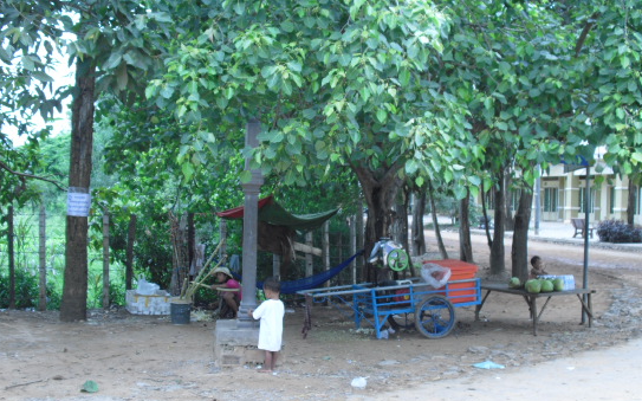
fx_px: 787
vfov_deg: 28.6
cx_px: 330
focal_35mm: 45
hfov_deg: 44.4
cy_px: 208
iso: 100
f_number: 3.1
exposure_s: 1/80
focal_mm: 6.3
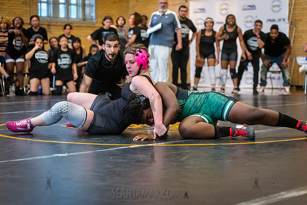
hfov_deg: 25.1
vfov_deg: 16.9
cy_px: 102
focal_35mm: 81
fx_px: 691
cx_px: 152
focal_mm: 80
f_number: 3.5
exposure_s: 1/400
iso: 5000
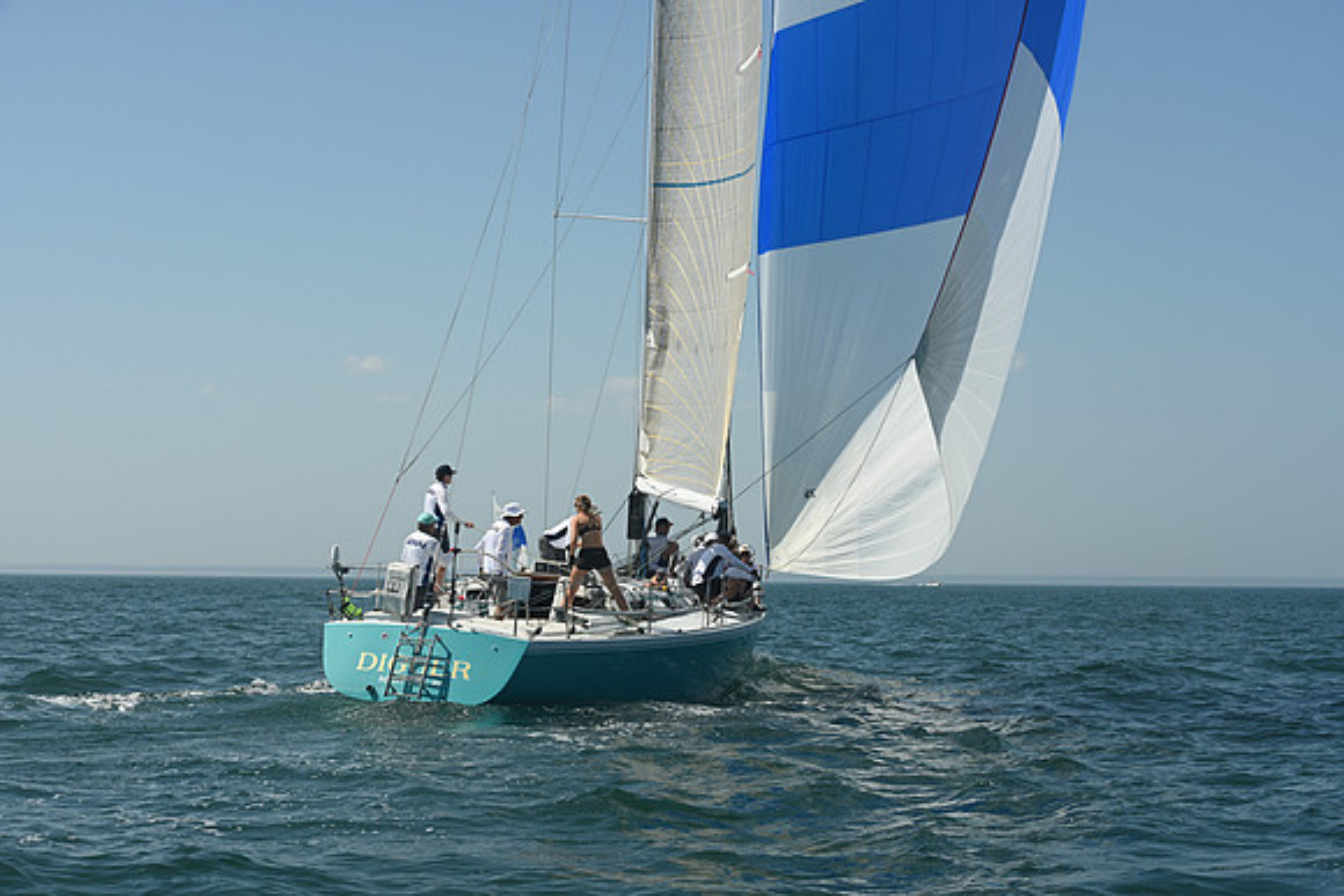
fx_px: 2614
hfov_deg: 28.8
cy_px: 448
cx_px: 672
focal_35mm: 70
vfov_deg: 19.5
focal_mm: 70
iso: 320
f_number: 8
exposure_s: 1/1000
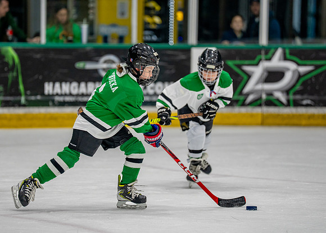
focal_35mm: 262
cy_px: 106
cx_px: 137
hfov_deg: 7.7
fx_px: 2430
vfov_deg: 5.5
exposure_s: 1/1250
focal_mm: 200
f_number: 2.8
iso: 1000
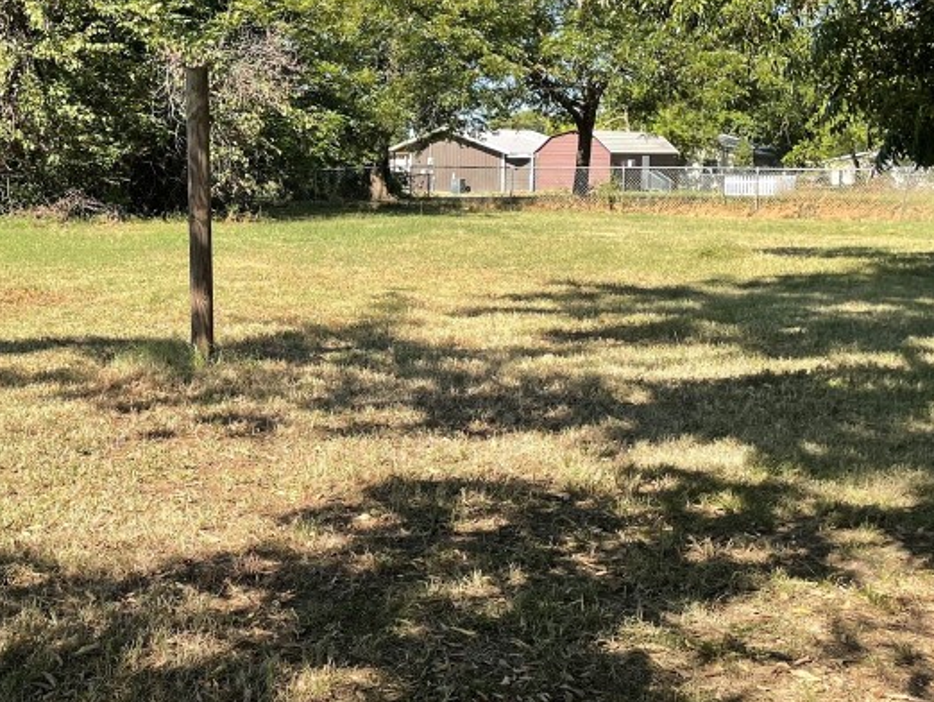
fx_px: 1377
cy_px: 290
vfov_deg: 28.5
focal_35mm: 51
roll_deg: +0.4
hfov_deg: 36.3
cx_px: 199
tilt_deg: -3.2
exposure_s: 1/1401
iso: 32
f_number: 1.6
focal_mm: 4.2
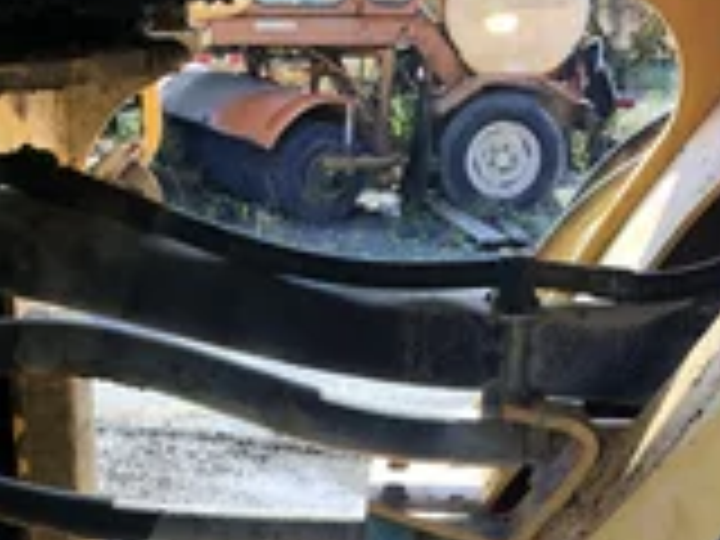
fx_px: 1456
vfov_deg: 20.2
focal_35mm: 70
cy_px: 567
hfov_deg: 27.7
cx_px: 284
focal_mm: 4
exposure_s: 1/129
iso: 20
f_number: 1.8
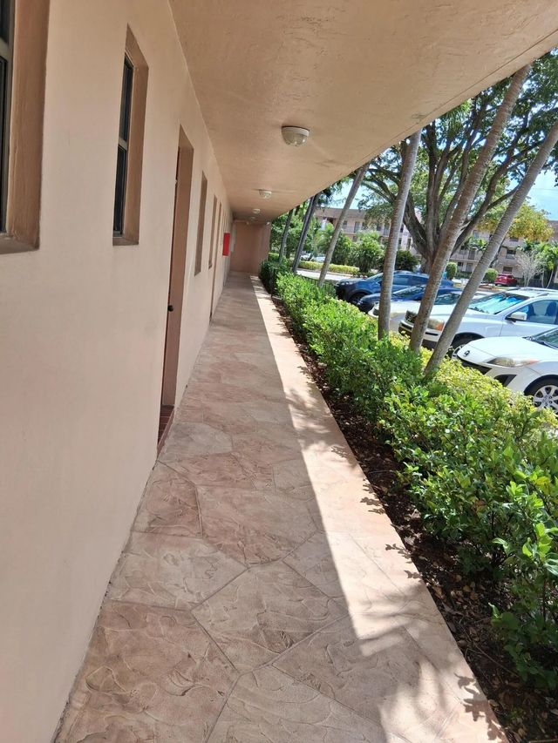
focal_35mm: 26
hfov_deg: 53.1
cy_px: 372
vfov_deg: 67.3
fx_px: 559
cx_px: 279
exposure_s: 1/506
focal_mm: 3.98
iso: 25
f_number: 1.8
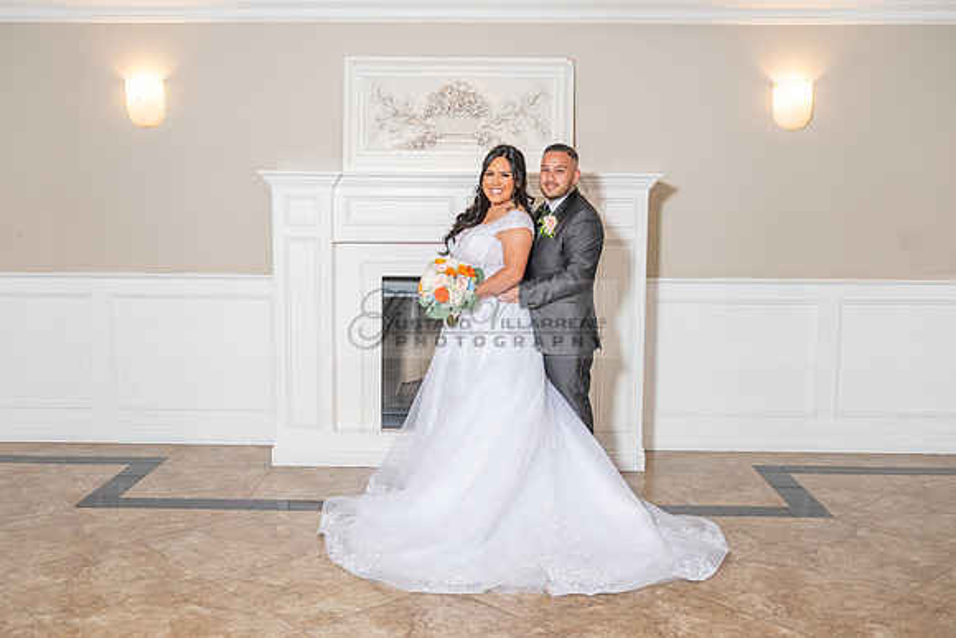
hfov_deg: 50.5
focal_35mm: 38
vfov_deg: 34.9
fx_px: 1014
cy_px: 316
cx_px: 470
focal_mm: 35
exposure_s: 1/160
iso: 640
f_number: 4.5
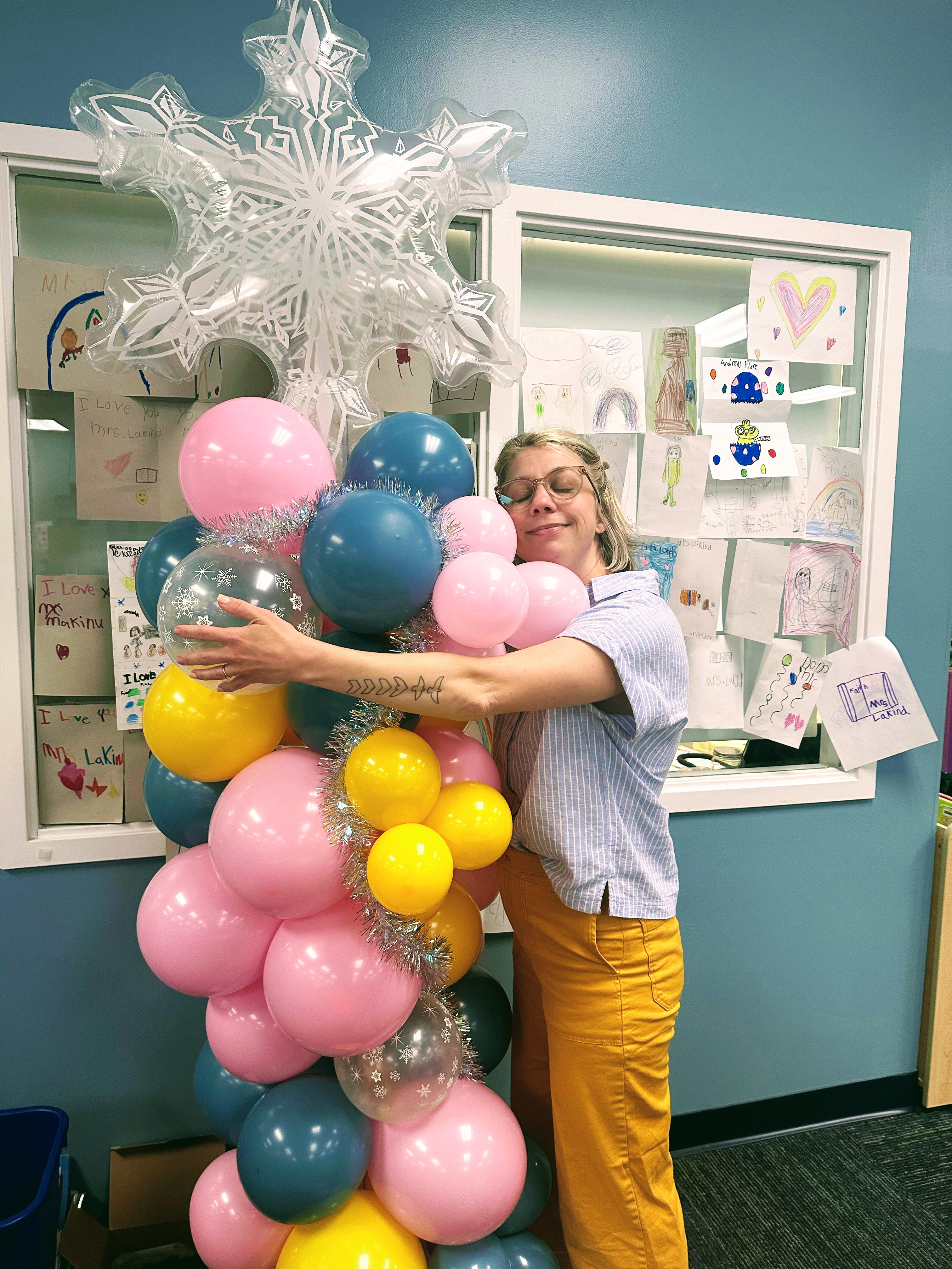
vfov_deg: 71.6
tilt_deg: -6.8
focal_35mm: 24
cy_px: 634
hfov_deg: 56.8
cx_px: 476
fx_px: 880
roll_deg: +1.0
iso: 200
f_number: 1.78
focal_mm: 6.86
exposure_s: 1/120
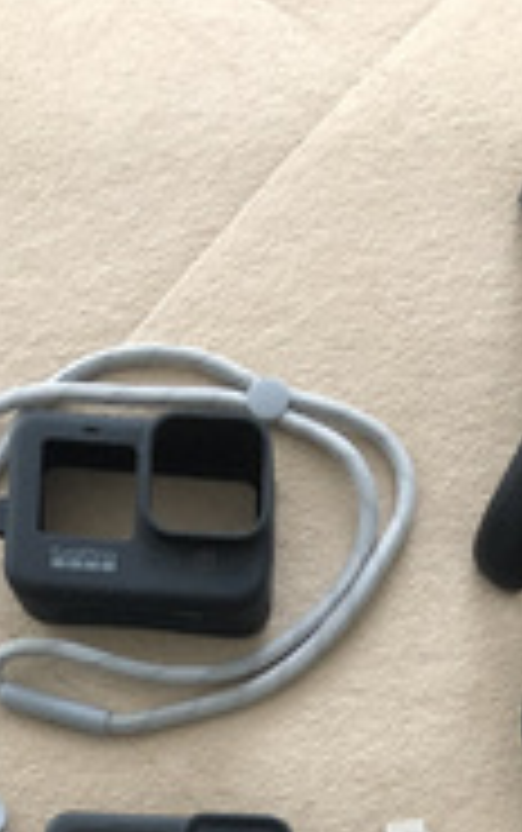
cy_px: 1115
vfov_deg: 22.7
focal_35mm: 80
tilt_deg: -82.6
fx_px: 1817
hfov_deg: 16.3
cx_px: 398
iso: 100
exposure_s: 1/12
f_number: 1.8
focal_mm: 4
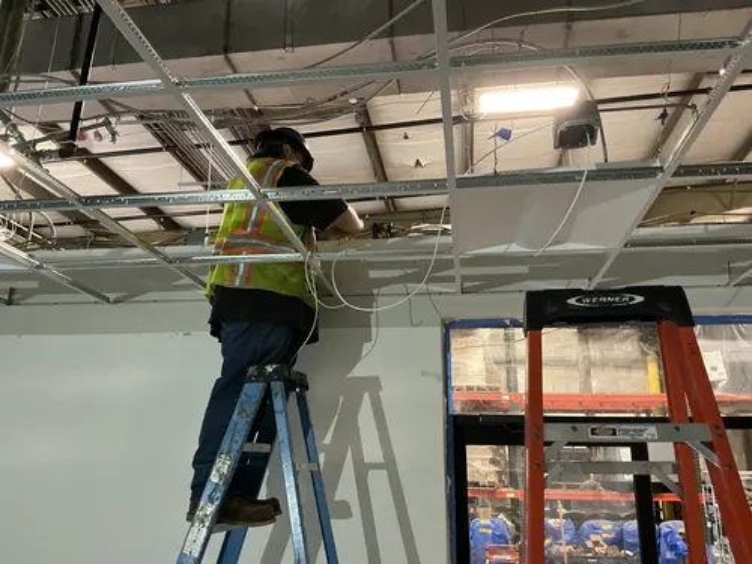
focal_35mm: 28
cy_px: 282
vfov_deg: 49.7
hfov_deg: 63.4
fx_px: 608
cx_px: 376
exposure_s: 1/45
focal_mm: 3
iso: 320
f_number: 1.8
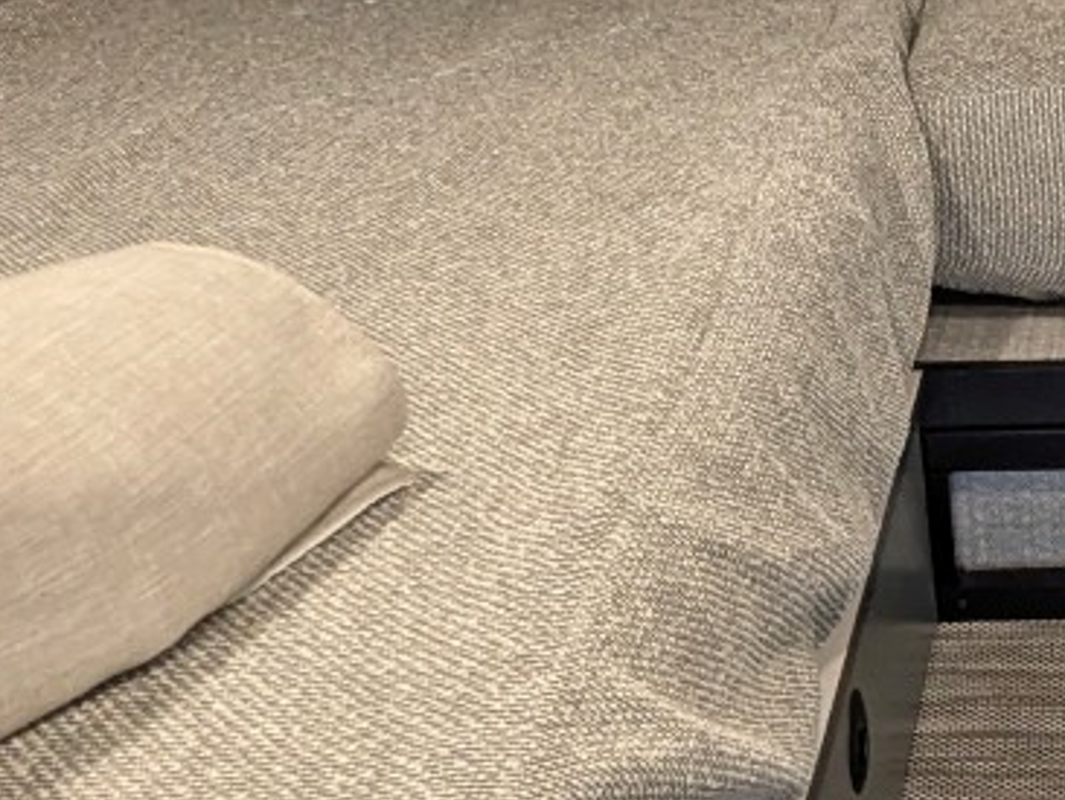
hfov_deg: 27.9
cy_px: 567
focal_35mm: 61
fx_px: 1878
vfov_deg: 23.9
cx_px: 1259
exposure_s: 1/91.8
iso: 709
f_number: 2.2
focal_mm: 2.35
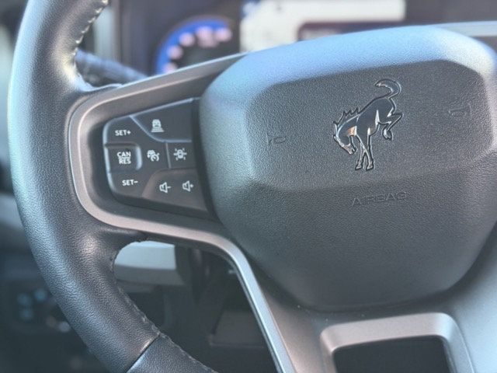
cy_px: 186
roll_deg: -1.7
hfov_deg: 39.7
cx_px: 248
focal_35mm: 48
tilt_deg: -21.4
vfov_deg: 30.3
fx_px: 689
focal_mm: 6.76
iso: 320
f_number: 1.78
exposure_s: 1/40
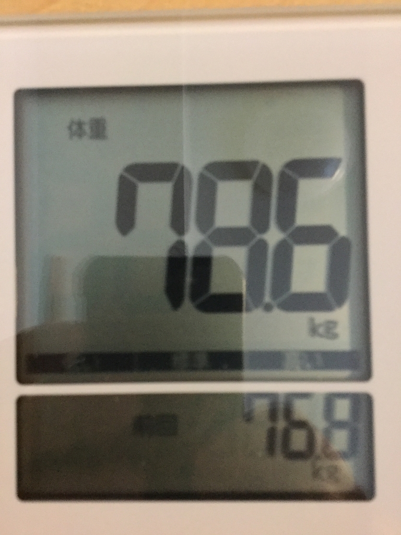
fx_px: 479
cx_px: 200
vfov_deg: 58.4
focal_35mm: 31
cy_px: 268
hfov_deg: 45.4
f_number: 2.4
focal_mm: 3.3
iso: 320
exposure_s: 1/15
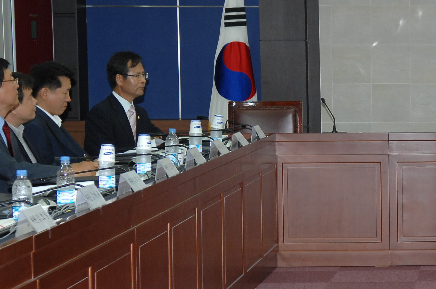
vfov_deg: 10.0
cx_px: 556
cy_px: 161
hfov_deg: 14.4
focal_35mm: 137
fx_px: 1661
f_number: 3.5
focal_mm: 35
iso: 400
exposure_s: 1/125
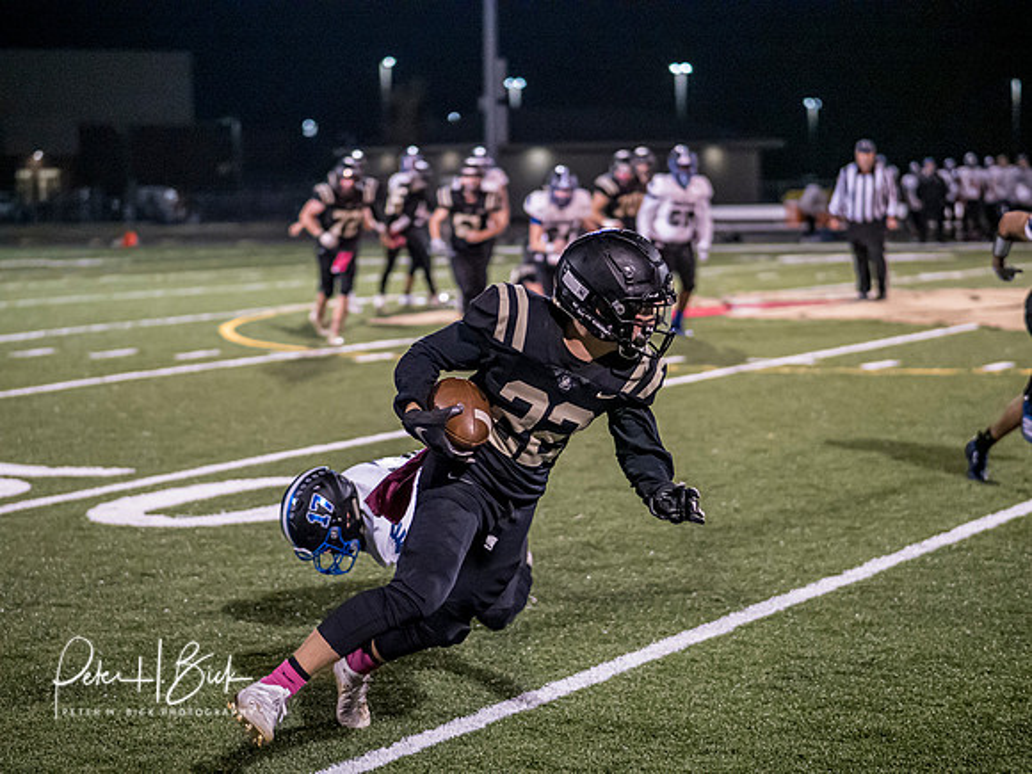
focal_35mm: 90
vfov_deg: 16.4
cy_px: 387
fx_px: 2683
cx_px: 516
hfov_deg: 21.8
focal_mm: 45
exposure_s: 1/1250
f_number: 1.2
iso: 4000
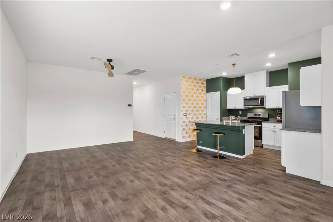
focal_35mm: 17
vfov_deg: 70.5
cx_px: 166
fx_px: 157
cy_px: 111
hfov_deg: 93.3
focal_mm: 17
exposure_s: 1/30
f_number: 8
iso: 400
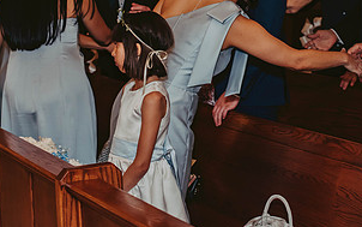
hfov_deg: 21.2
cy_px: 2
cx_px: 216
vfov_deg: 13.2
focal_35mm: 98
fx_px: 967
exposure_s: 1/125
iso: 800
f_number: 2.8
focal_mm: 50
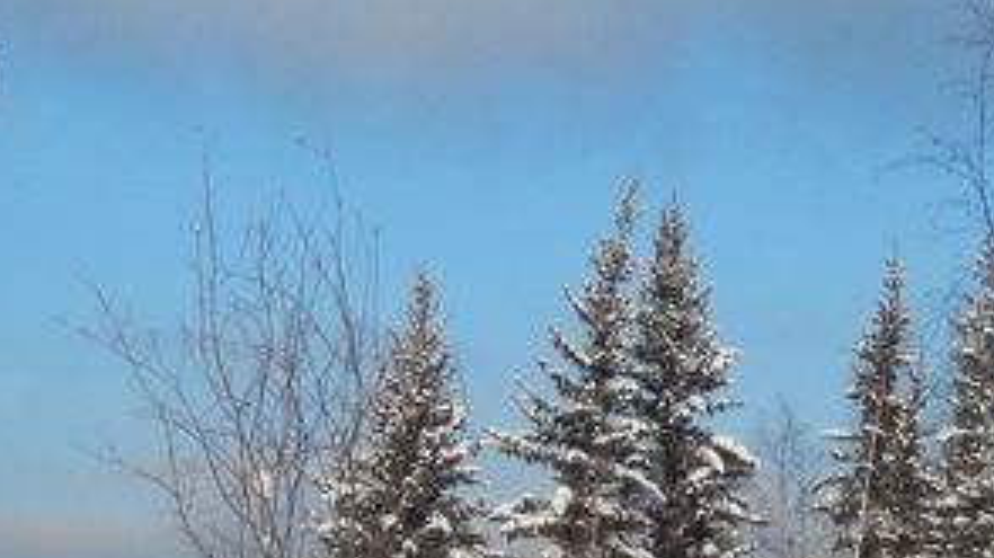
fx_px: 3161
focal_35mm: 120
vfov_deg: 10.0
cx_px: 507
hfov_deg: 17.9
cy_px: 479
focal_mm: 6.5
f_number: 8
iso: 400
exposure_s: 1/800
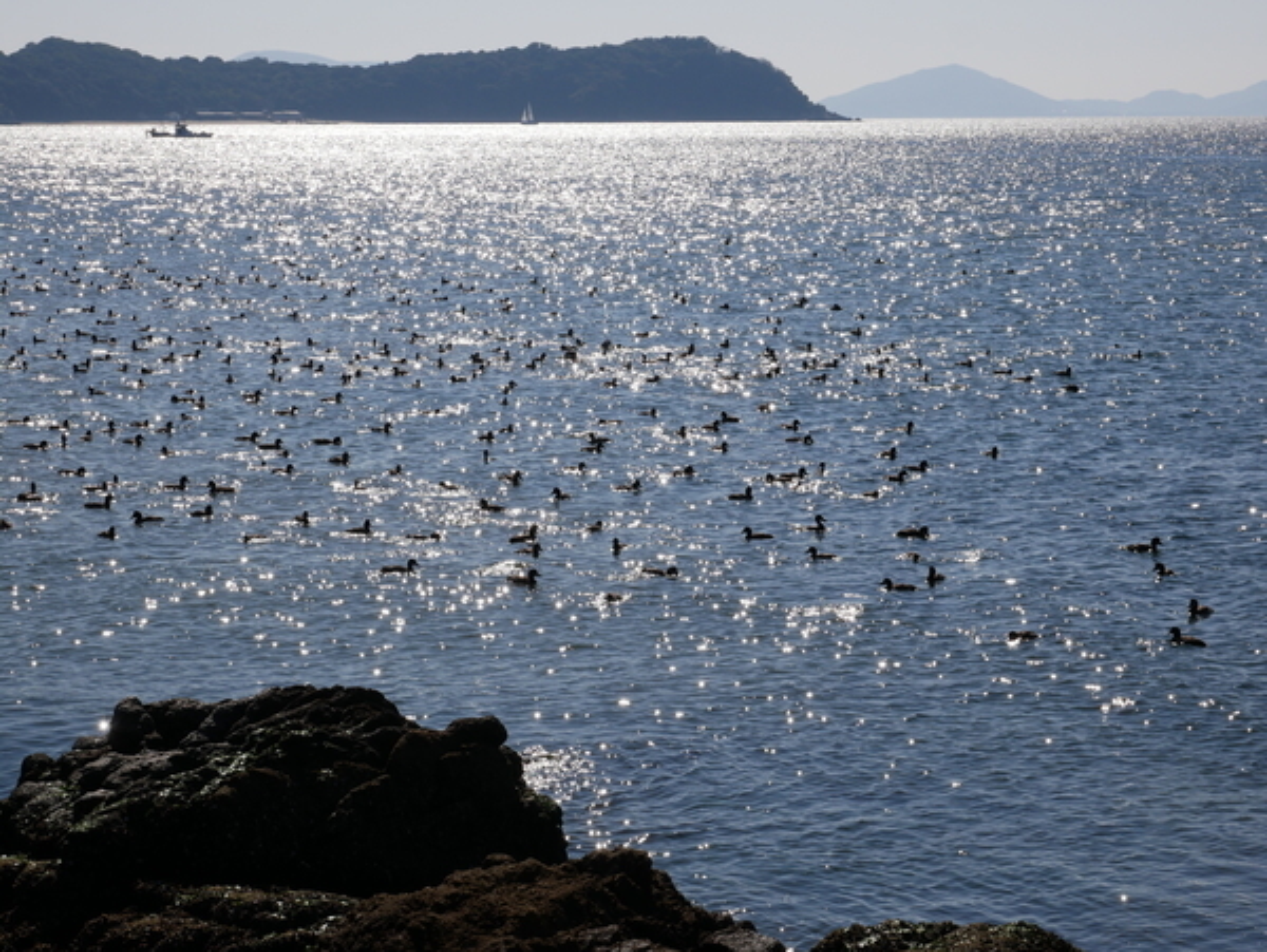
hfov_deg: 18.9
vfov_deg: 14.2
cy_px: 476
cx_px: 634
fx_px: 3810
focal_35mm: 104
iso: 200
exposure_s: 1/800
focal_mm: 52
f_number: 11
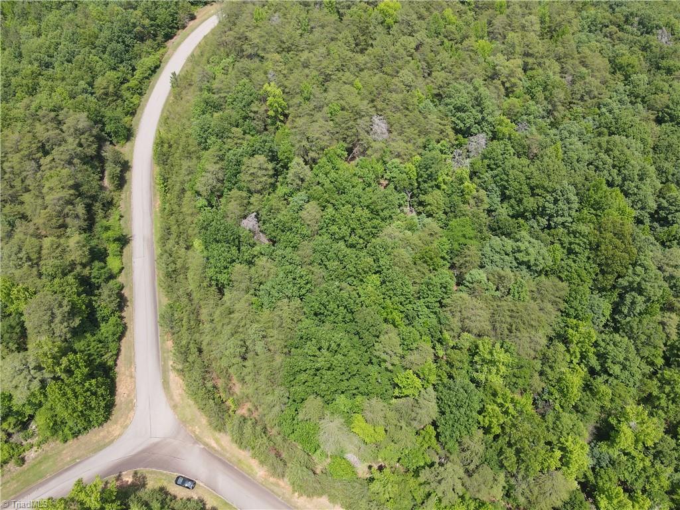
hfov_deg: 71.6
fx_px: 471
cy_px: 255
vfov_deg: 56.8
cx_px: 340
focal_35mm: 24
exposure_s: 1/15
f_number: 2.8
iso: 100
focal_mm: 4.5
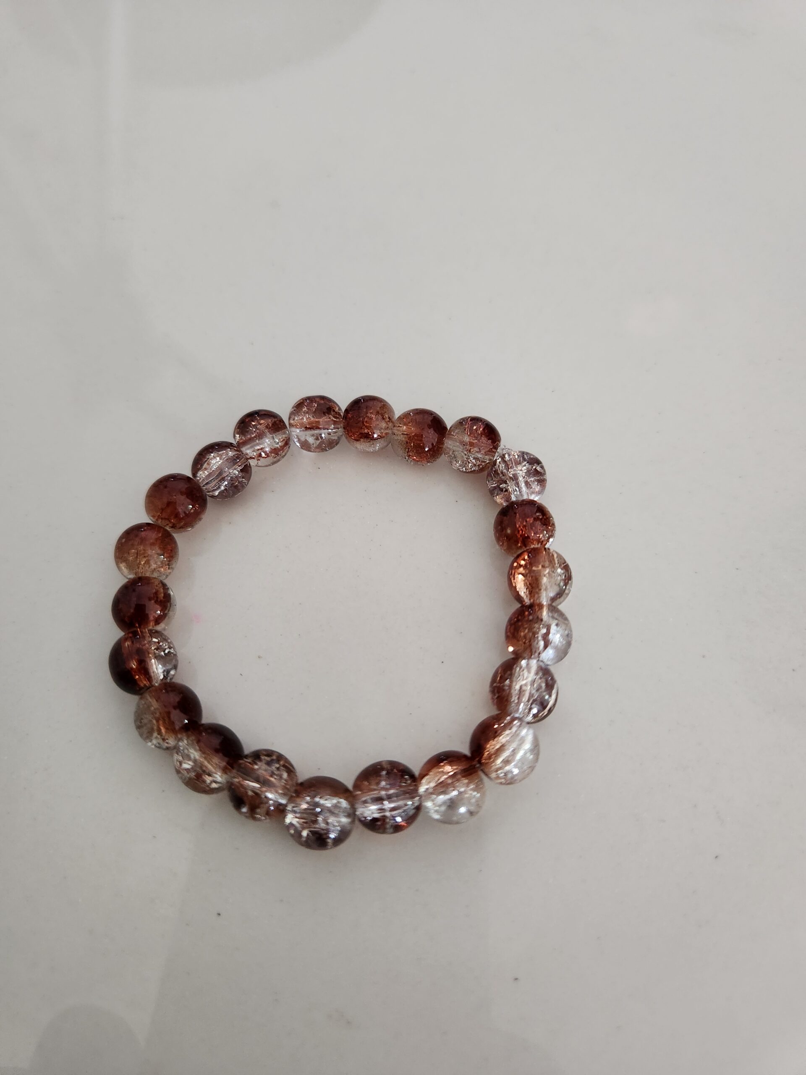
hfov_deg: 58.9
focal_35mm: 23
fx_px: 714
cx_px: 403
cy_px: 538
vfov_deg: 73.9
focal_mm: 5.4
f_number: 1.8
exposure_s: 1/50
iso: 640
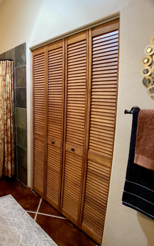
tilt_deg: -11.5
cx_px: 1
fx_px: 248
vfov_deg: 52.7
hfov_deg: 31.9
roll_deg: +2.2
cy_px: 123
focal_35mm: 37
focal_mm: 4.25
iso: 320
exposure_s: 1/60
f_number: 1.8
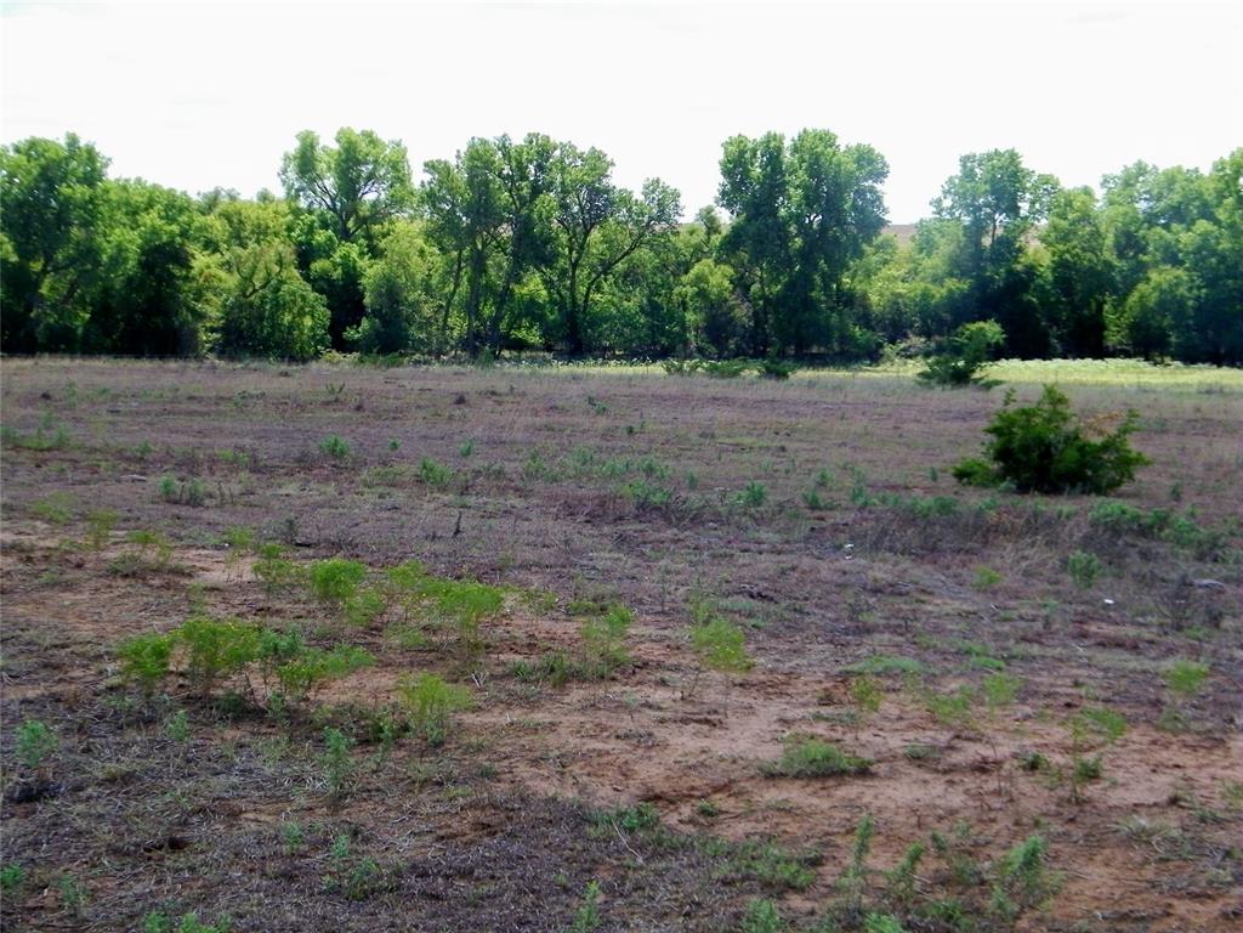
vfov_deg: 22.6
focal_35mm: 65
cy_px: 466
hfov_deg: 29.8
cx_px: 622
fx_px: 2334
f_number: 8.4
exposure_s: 1/200
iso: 100
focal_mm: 11.6
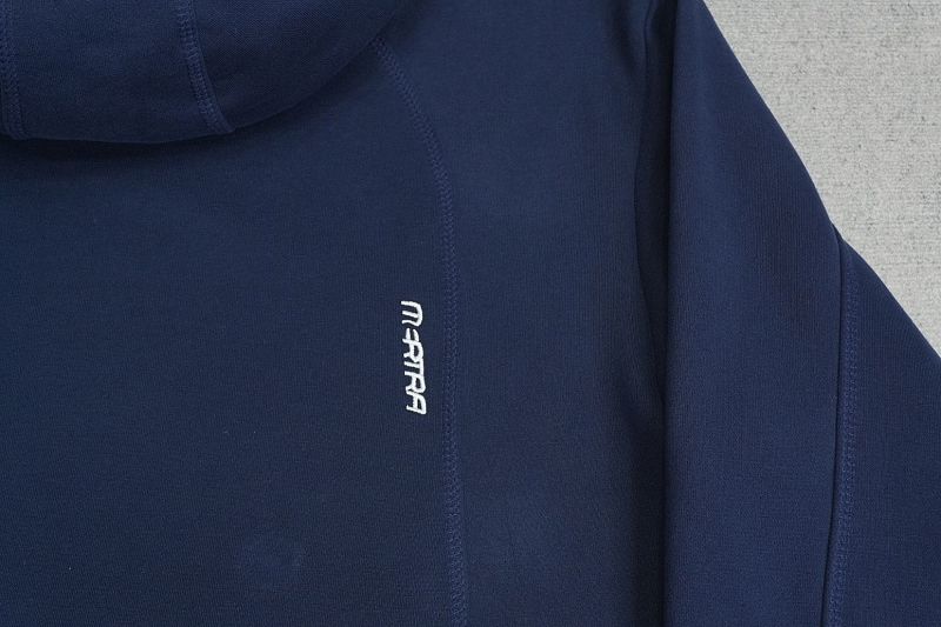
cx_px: 470
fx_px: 1372
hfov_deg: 37.9
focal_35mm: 52
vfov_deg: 25.7
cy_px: 314
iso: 1000
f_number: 8
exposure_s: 1/160
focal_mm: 35
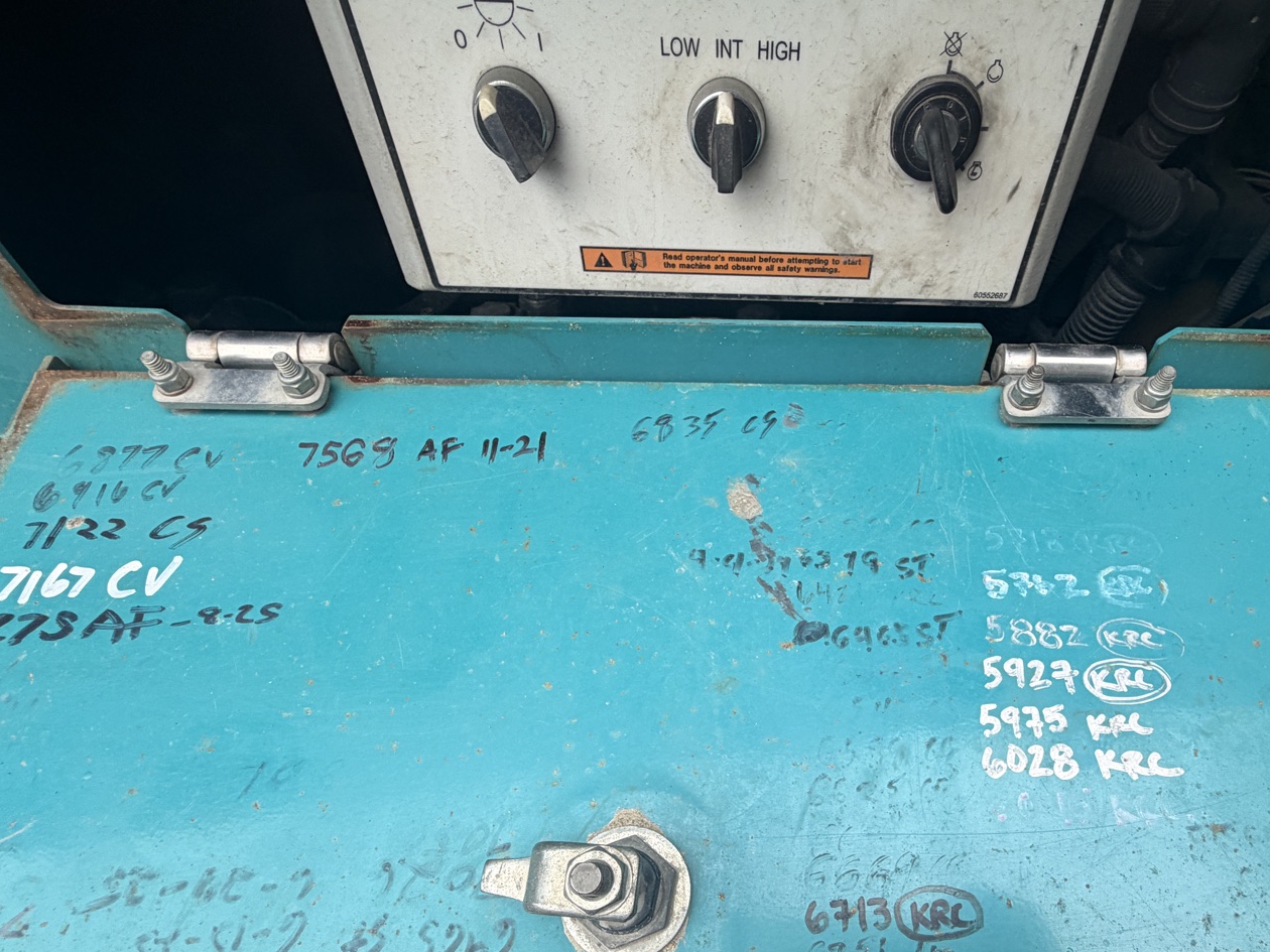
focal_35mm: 20
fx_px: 734
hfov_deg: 80.8
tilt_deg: -52.8
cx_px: 758
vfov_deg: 64.0
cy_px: 648
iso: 40
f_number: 2.2
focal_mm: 2.22
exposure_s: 1/137
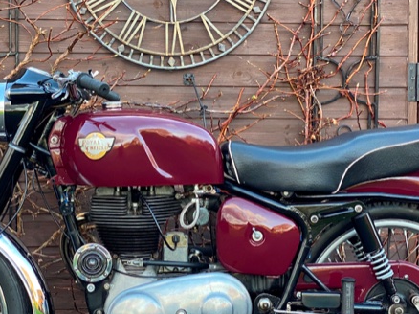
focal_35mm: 95
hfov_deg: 20.6
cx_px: 145
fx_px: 1149
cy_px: 191
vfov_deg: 15.5
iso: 100
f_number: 2
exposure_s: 1/121
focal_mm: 6
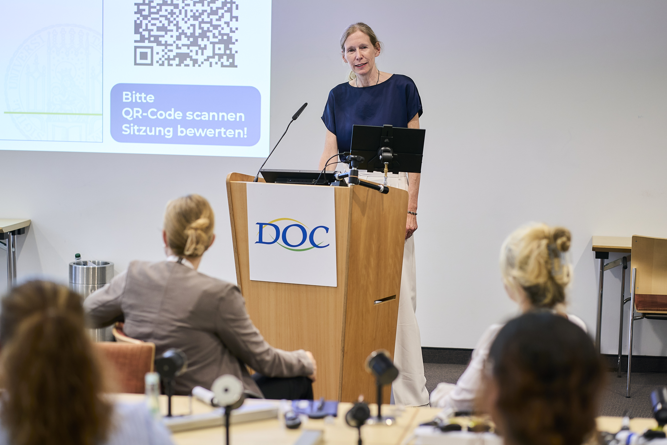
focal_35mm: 85
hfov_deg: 23.9
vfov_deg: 16.1
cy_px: 222
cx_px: 334
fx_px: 1575
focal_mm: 85
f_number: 2.8
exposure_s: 1/100
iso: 800
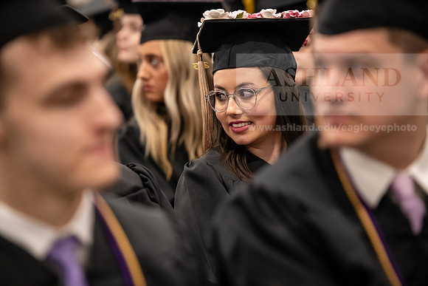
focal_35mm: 165
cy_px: 143
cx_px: 214
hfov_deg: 12.4
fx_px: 1962
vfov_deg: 8.3
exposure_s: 1/200
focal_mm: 165
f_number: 3.2
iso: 3200
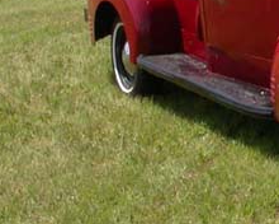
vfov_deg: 11.3
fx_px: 1115
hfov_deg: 13.8
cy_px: -4
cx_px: 356
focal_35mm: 135
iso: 100
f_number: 7.5
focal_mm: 7.85
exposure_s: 1/262
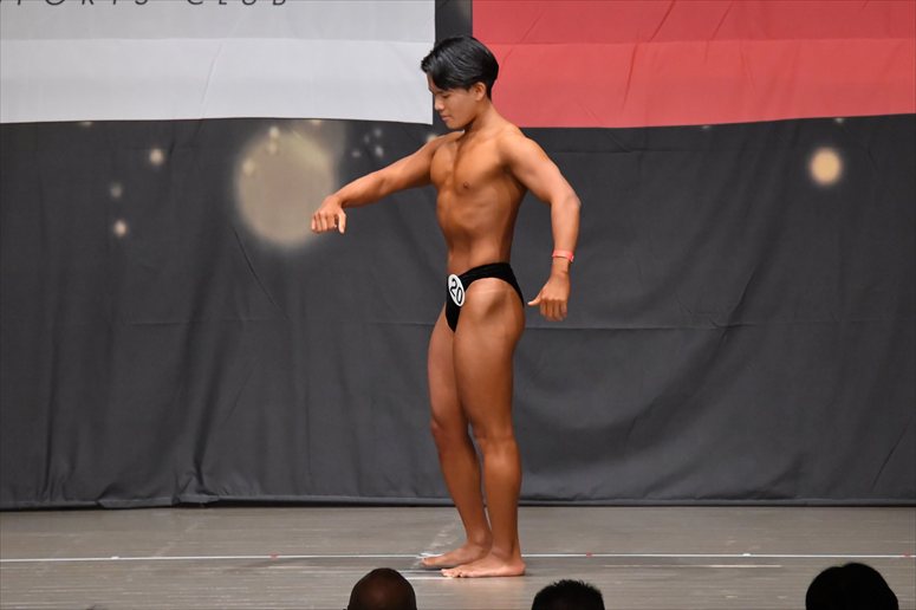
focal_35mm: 225
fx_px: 5722
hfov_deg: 9.2
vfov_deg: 6.1
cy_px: 305
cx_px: 458
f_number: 5.6
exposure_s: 1/400
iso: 6400
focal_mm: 150
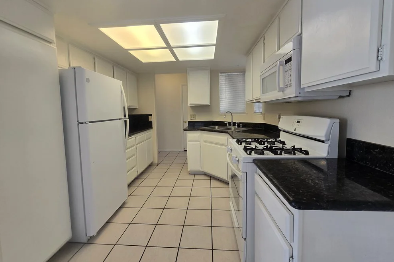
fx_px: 153
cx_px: 195
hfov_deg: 104.3
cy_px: 123
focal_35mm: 14
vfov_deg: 81.1
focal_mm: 2.2
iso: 64
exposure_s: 1/120
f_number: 2.2
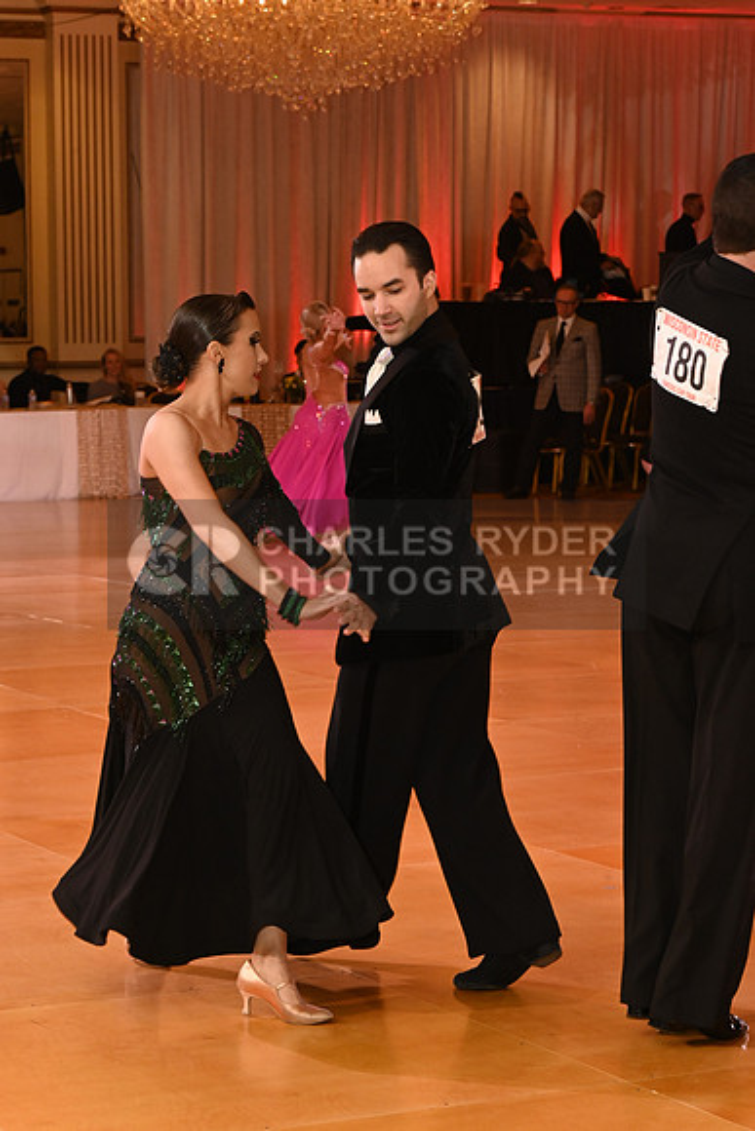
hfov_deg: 13.0
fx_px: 3301
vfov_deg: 19.5
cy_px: 566
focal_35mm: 105
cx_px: 378
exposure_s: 1/200
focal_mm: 105
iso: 4000
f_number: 4
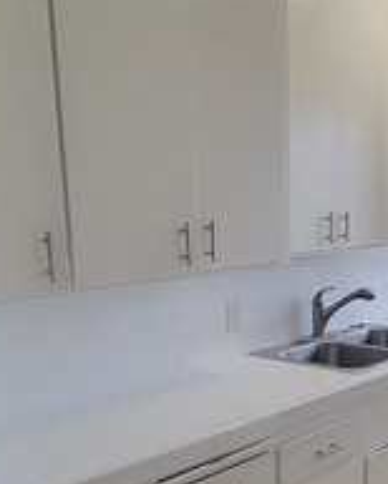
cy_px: 347
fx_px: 631
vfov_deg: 41.1
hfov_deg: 34.1
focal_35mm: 44
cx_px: 234
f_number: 2.2
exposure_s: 1/60
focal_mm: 2.2
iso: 80
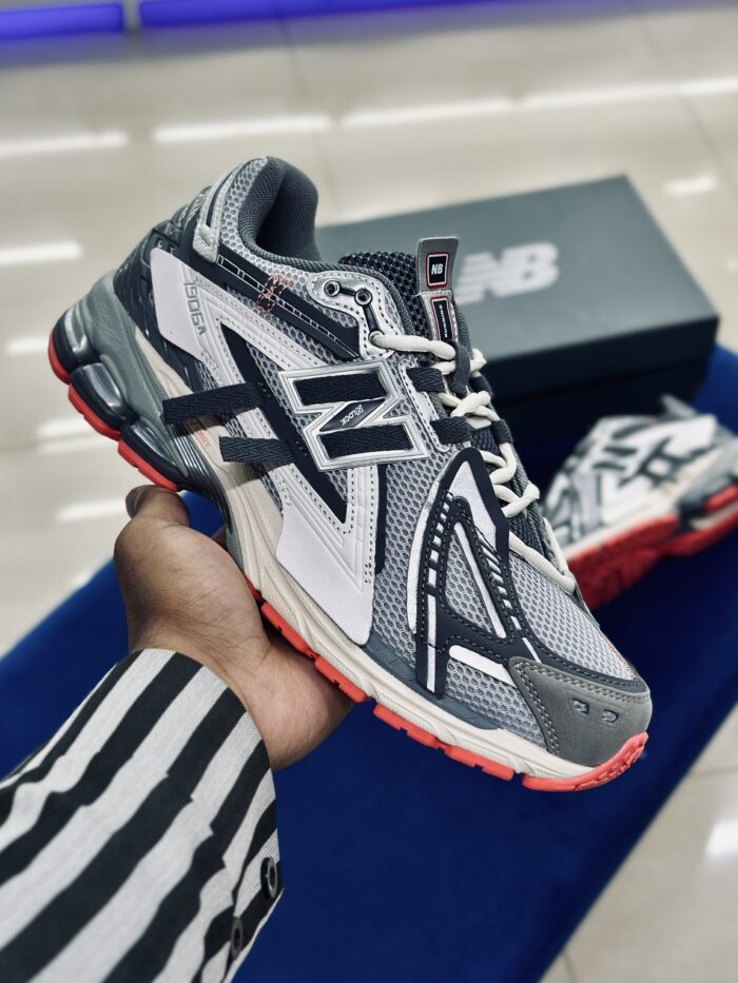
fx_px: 1364
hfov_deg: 30.3
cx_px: 369
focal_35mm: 48
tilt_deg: -49.8
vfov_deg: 39.7
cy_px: 492
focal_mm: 6.86
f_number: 1.78
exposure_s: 1/100
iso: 64
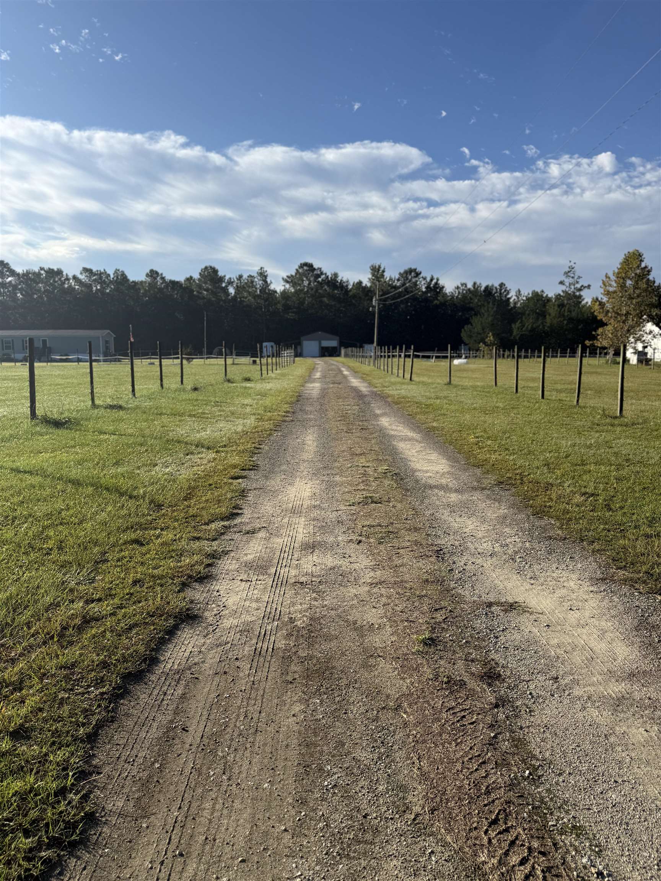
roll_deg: +0.9
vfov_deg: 71.6
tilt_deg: -6.3
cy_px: 440
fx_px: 611
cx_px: 330
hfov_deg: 56.8
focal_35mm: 24
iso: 80
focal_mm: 6.76
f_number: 1.78
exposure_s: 1/4975
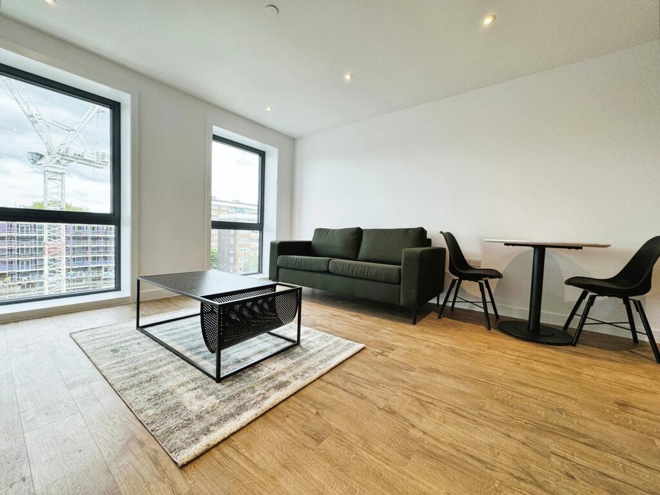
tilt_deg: -3.3
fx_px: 267
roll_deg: -1.5
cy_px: 248
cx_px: 330
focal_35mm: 14
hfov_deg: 102.1
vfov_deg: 85.7
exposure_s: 1/100
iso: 80
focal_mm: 2.22
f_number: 2.2
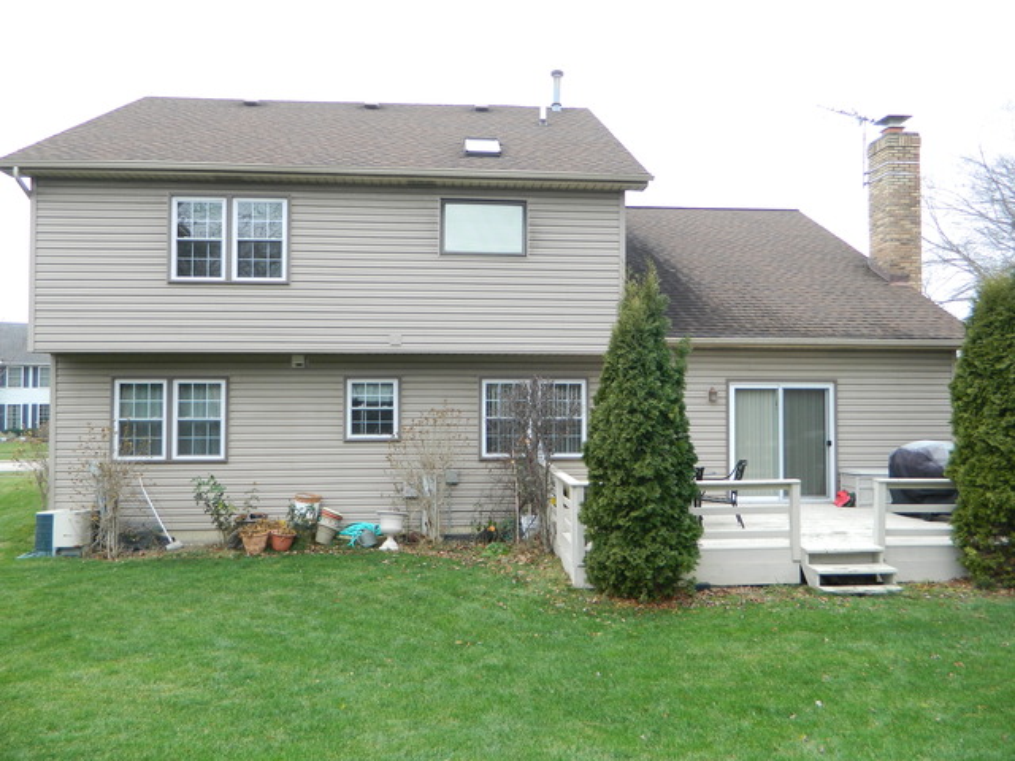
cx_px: 508
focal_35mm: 25
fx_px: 733
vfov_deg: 54.9
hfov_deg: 69.4
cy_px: 380
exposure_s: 1/60
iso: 110
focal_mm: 4.5
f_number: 3.1
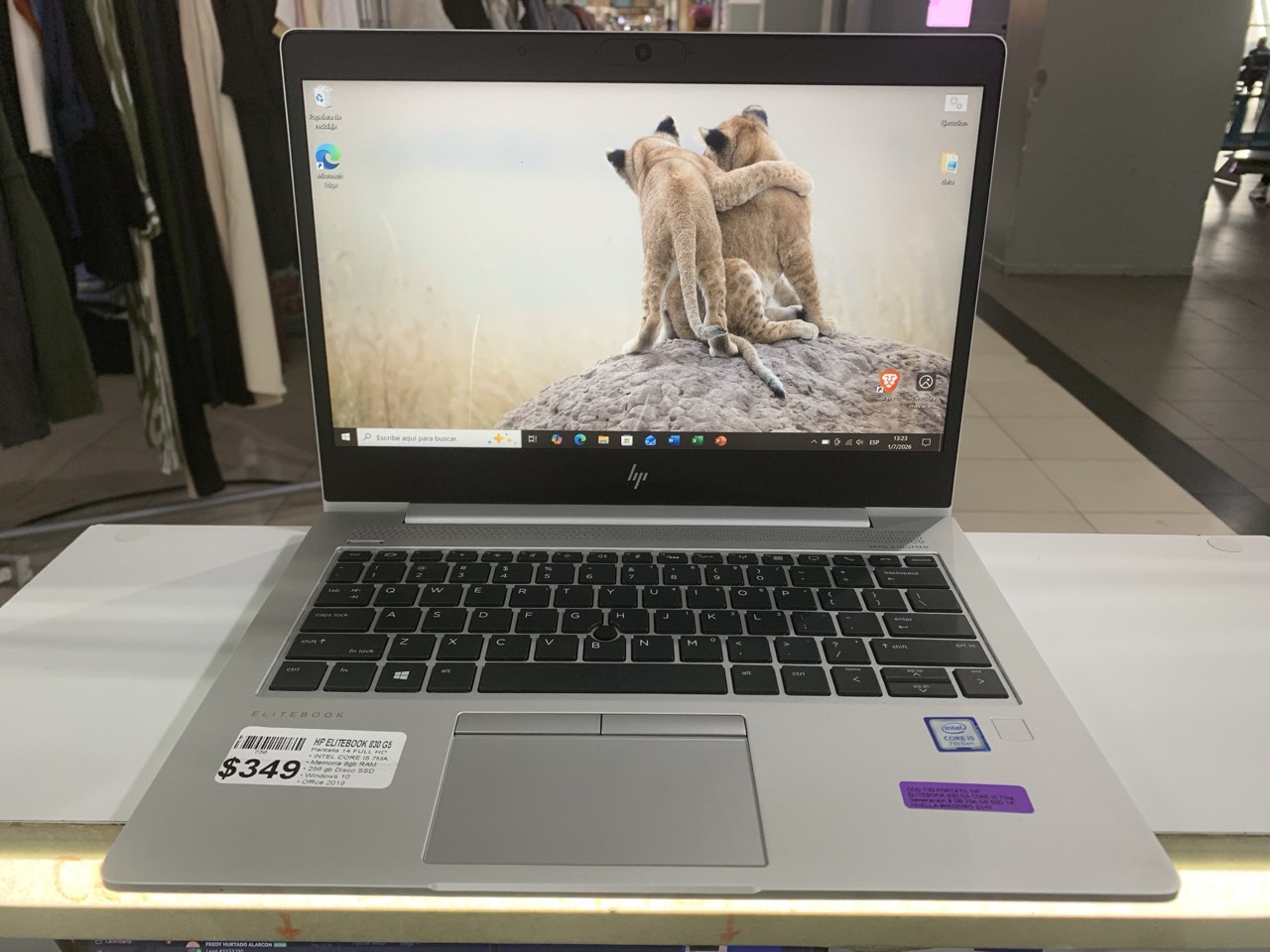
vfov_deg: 53.1
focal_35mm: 26
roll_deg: -0.4
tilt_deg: -25.2
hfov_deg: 67.3
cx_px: 635
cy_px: 476
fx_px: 954
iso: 64
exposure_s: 1/60
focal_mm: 4.25
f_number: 1.8
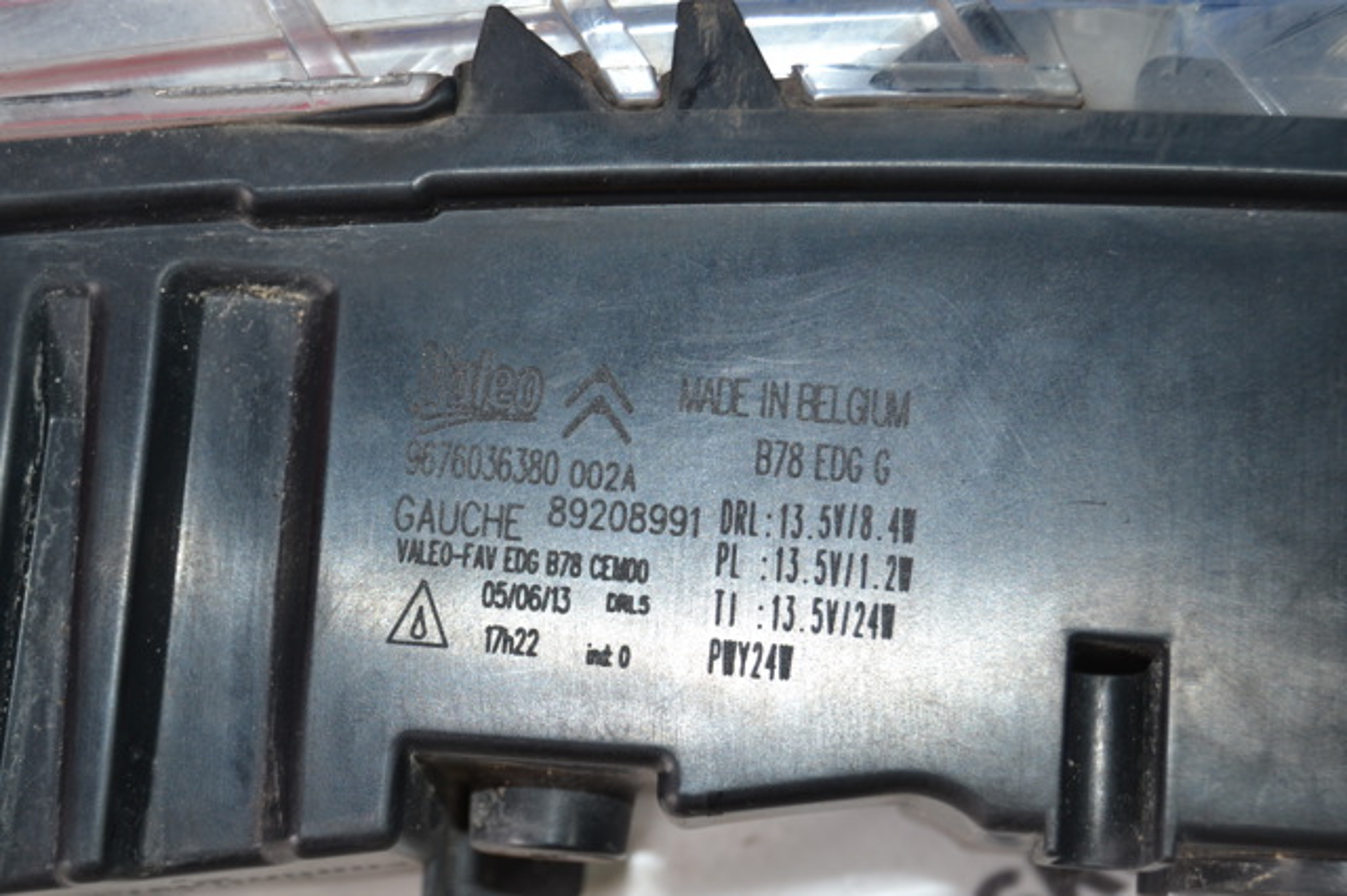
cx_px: 674
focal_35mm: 82
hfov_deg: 24.6
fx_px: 3085
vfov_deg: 16.5
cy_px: 448
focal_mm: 55
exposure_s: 1/60
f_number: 5.6
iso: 400
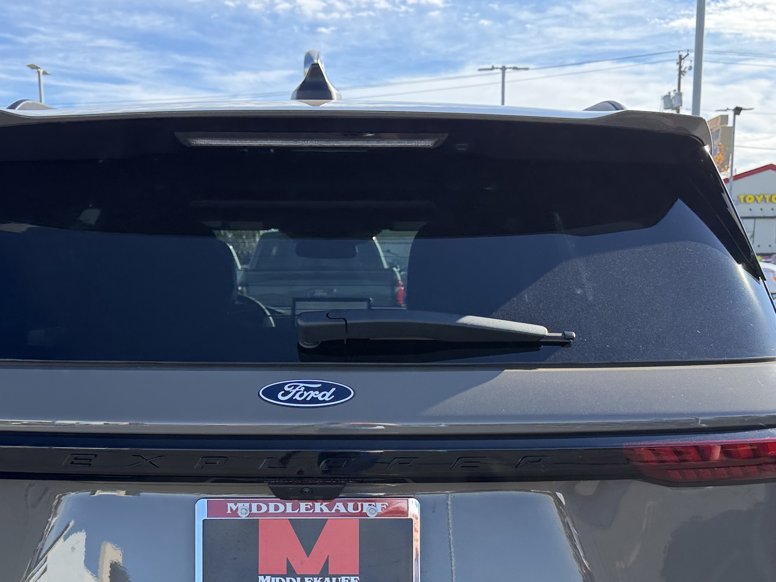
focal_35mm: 46
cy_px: 502
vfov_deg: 30.4
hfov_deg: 41.2
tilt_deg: -7.3
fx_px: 1031
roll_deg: -2.5
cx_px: 339
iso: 100
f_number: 1.78
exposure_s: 1/1689
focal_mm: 6.76
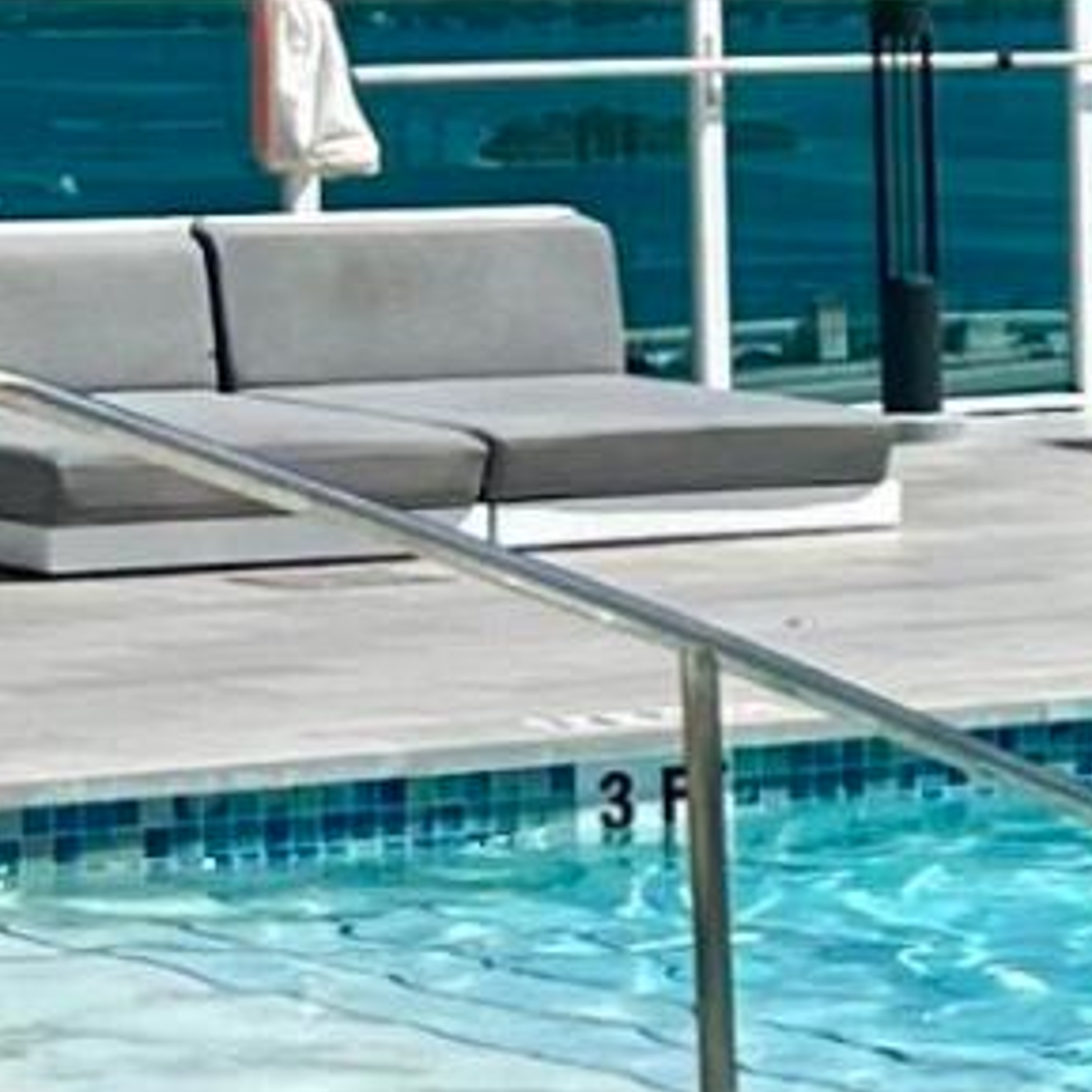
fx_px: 8173
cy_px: 858
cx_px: 2294
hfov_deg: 7.3
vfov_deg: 7.6
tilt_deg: -8.3
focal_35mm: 229
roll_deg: +0.0
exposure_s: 1/10309
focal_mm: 5.7
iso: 50
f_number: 1.5
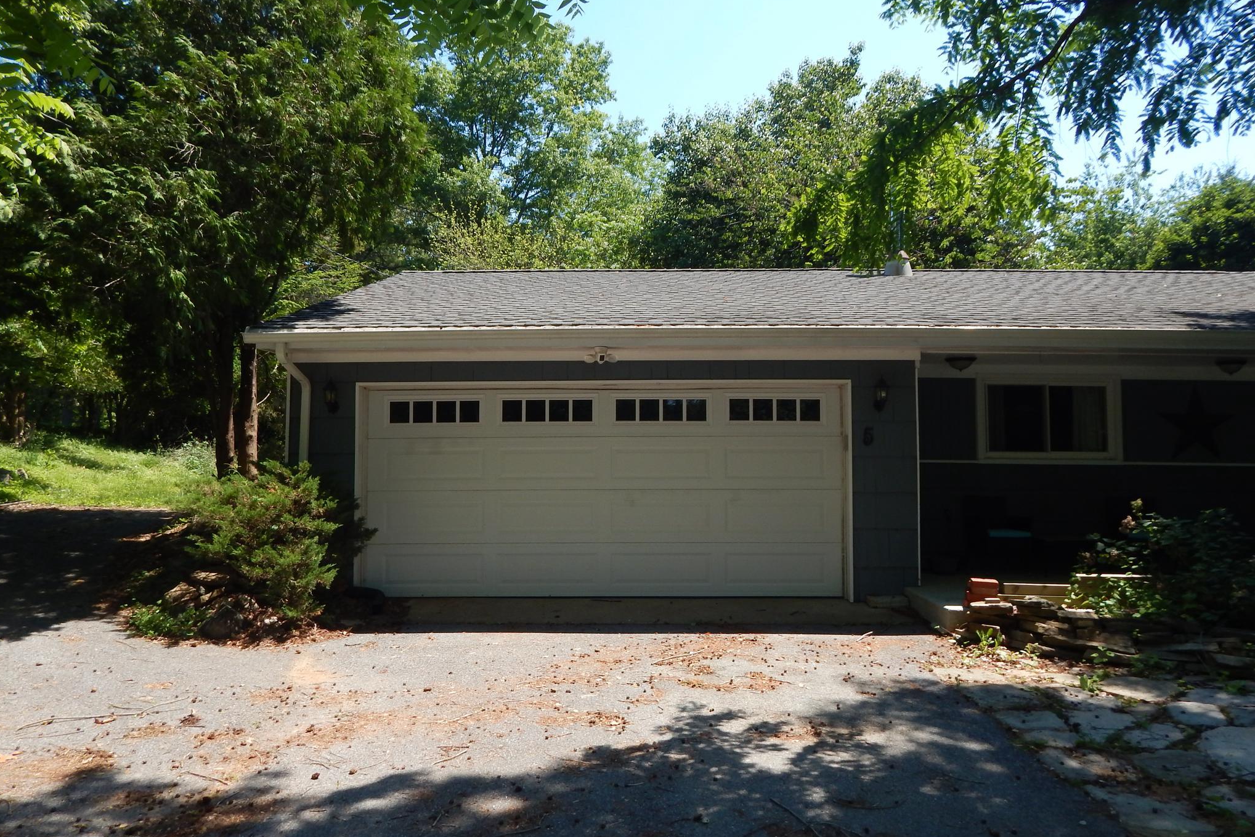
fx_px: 802
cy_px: 415
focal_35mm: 23
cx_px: 625
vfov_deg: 55.1
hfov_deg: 76.1
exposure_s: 1/800
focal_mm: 4
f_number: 3
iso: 125
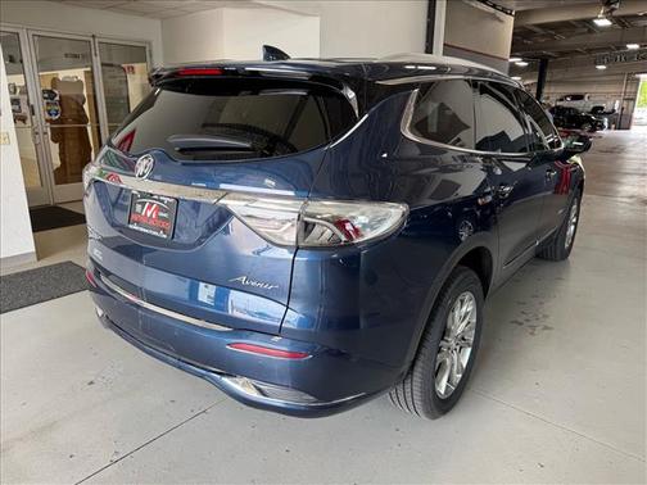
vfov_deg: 56.8
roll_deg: +0.3
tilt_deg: -15.4
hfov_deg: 71.6
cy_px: 242
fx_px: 449
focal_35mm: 24
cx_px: 324
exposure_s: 1/121
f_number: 1.78
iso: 100
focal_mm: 6.76
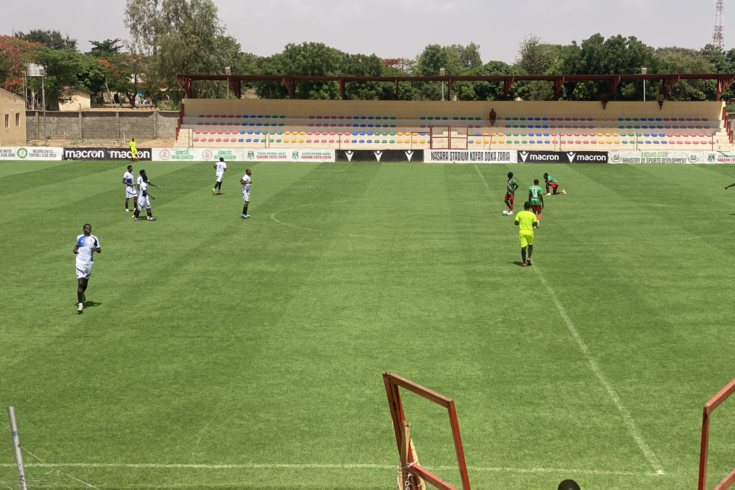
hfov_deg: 32.9
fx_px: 1245
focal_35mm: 61
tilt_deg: -5.4
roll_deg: +2.0
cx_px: 386
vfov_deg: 22.2
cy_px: 189
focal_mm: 6
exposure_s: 1/1916
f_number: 2
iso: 20
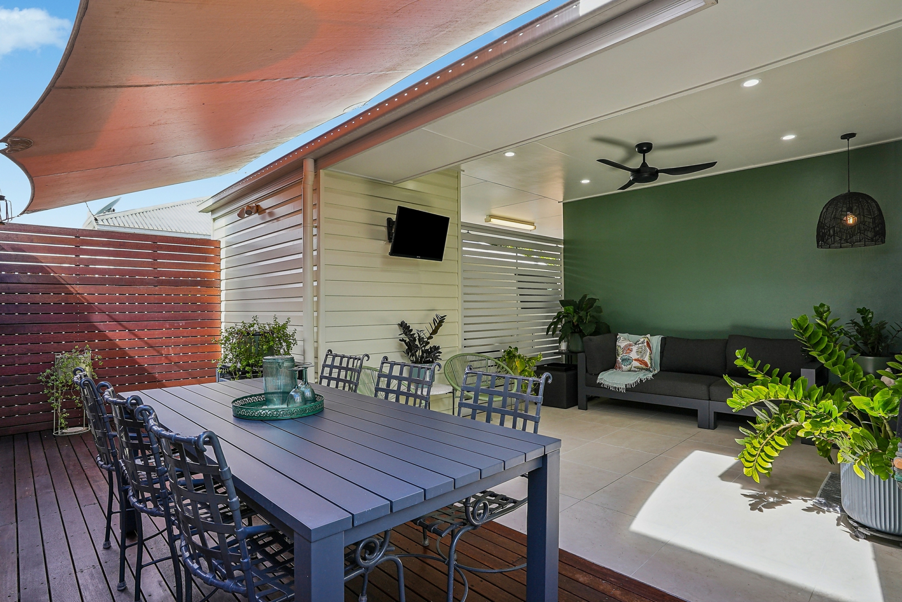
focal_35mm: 19
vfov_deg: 64.6
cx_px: 451
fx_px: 476
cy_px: 301
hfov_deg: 86.9
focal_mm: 19
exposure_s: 1/30
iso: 200
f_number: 11
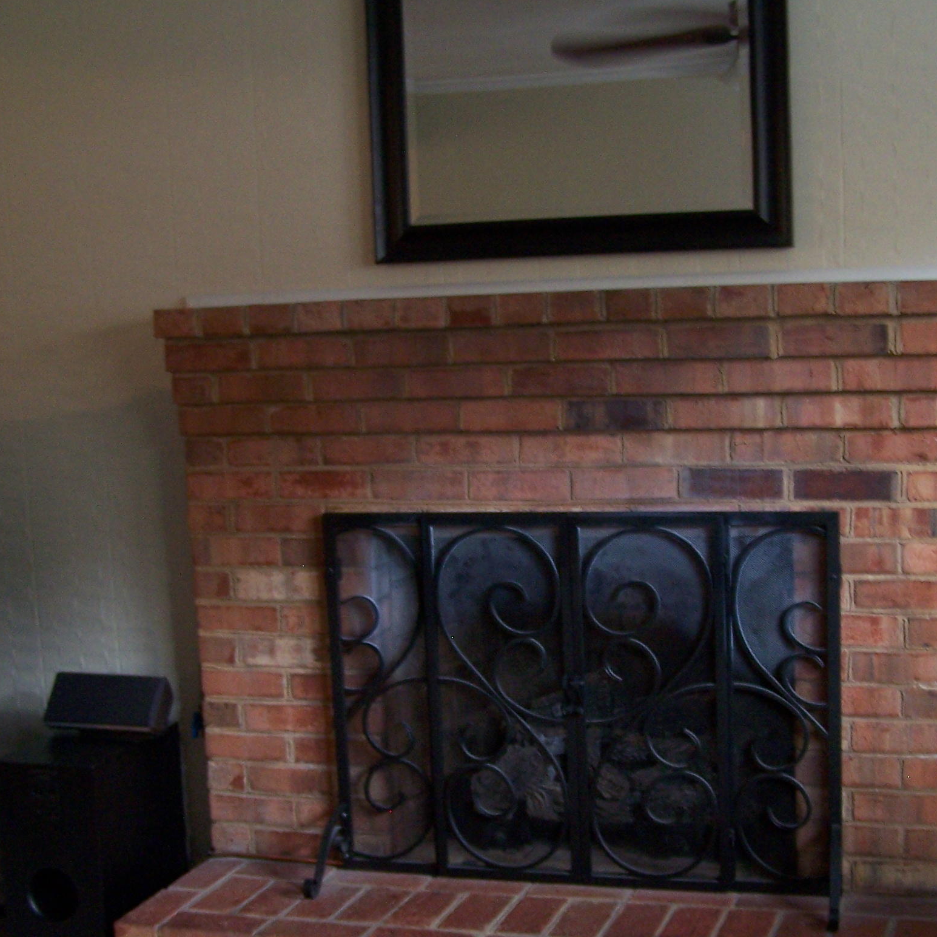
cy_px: 577
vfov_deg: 30.5
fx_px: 1715
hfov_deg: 30.4
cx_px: 600
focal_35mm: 56
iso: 140
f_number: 2.8
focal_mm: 6.3
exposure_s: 1/8
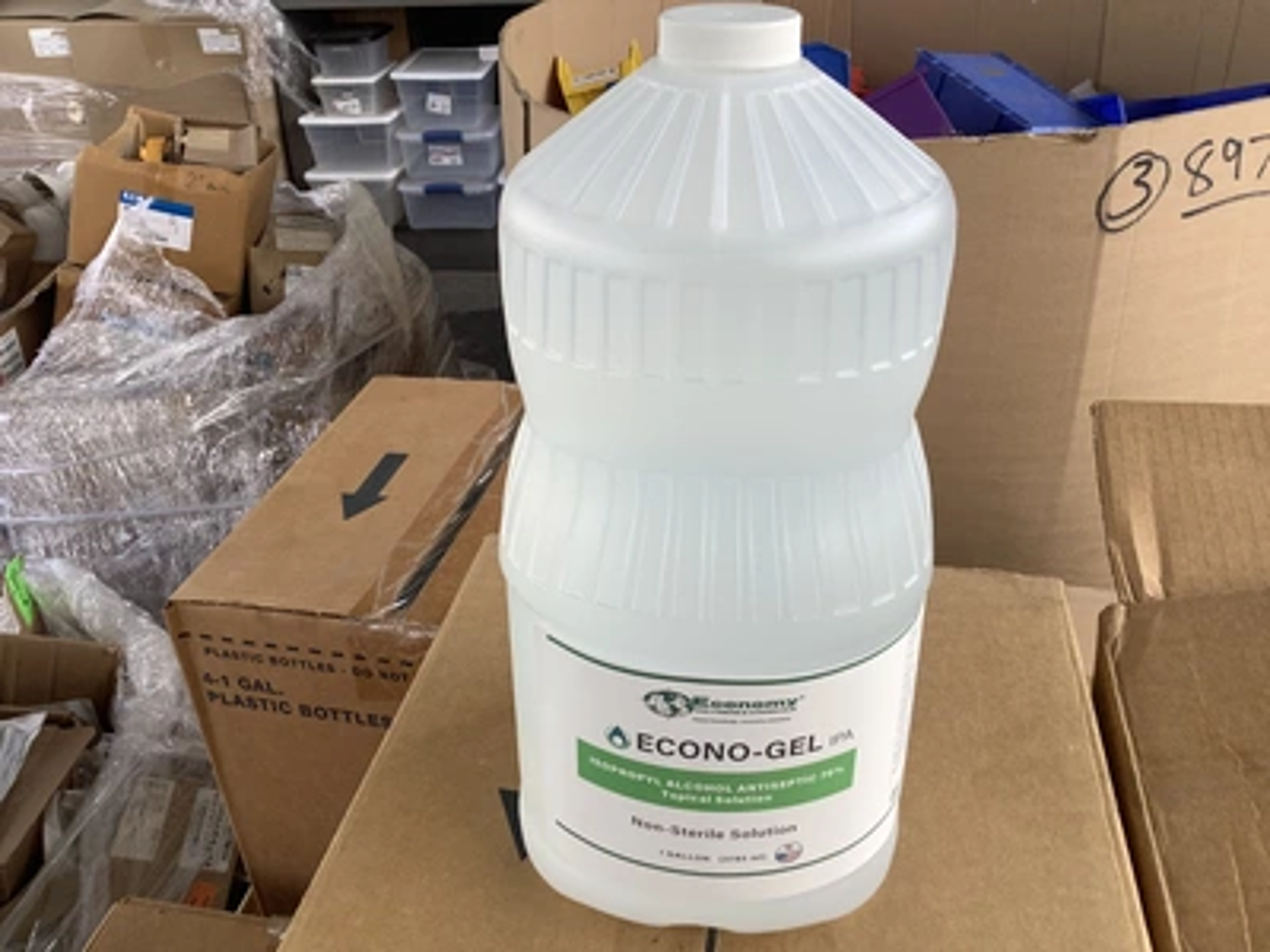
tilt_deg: -28.8
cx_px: 635
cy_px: 476
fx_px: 1137
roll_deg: +3.2
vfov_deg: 45.4
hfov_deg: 58.4
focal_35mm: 31
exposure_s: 1/268
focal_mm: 3.3
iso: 25
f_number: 2.4
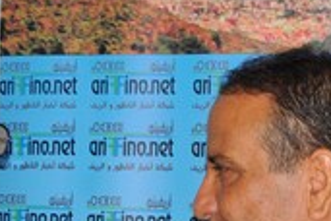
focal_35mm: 168
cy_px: 179
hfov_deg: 12.2
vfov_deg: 8.2
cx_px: 184
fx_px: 1545
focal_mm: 30
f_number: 4.2
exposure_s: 1/60
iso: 200
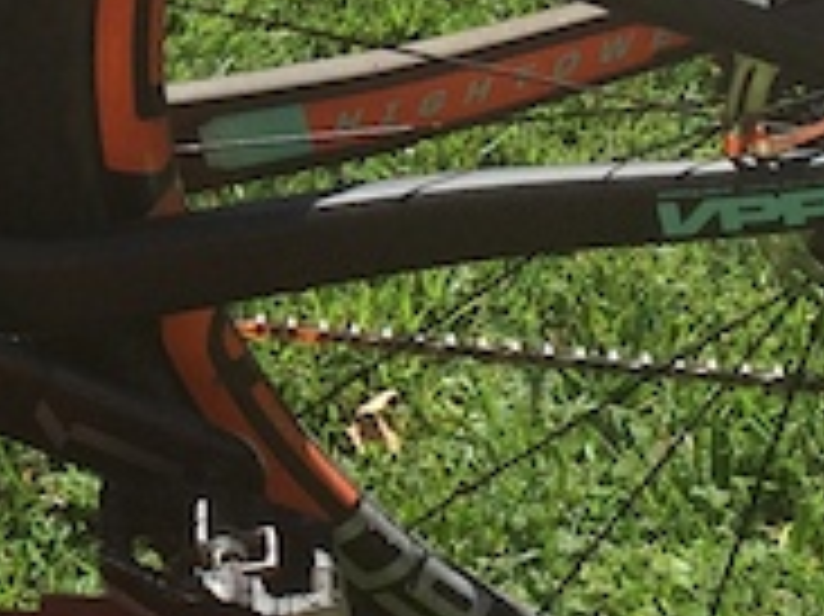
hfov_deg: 11.6
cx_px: -473
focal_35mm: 162
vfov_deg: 8.9
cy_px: -324
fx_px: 3854
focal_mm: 4.15
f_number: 2.2
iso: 32
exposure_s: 1/1208
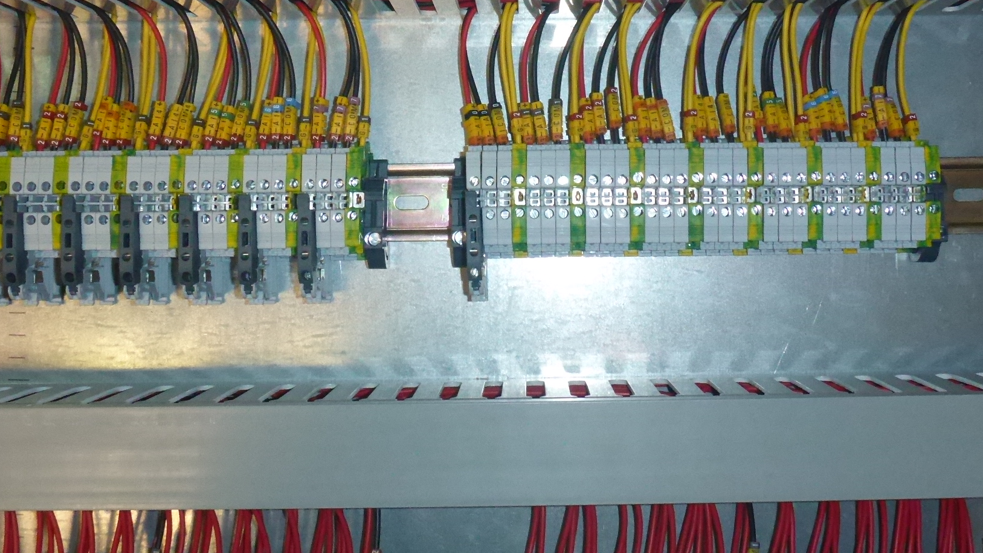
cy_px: 158
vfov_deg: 24.7
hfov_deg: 42.9
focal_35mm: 48
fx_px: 1251
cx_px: 534
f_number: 3.3
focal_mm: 4.9
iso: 800
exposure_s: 1/60
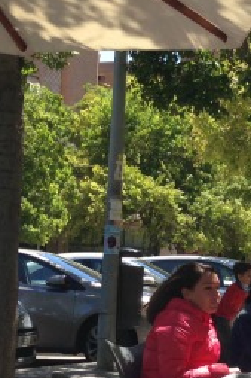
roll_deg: -2.8
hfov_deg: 12.4
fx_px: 1131
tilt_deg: +2.8
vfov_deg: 18.9
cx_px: 303
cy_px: 201
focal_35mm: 108
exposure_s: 1/653
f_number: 2.4
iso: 50
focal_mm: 4.12
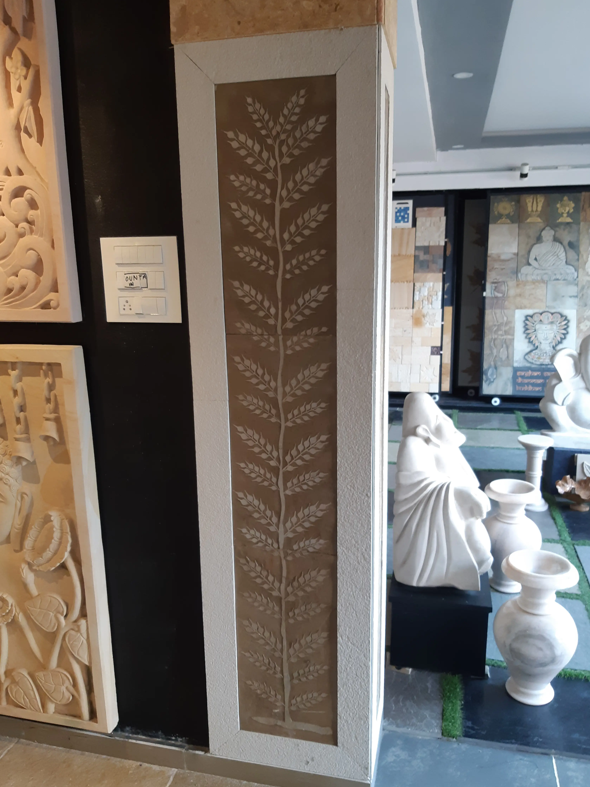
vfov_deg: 65.3
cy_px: 406
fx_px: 614
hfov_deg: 51.4
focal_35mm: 27
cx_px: 299
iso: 125
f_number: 1.7
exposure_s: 1/50
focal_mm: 3.93
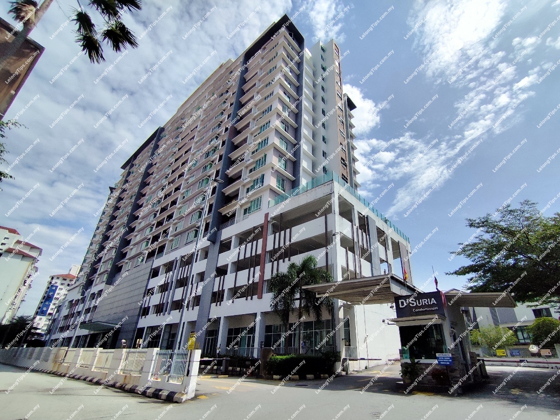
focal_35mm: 16
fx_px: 259
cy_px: 210
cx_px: 280
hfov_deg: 94.5
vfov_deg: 78.1
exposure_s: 1/4501
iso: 50
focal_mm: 1.65
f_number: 2.2
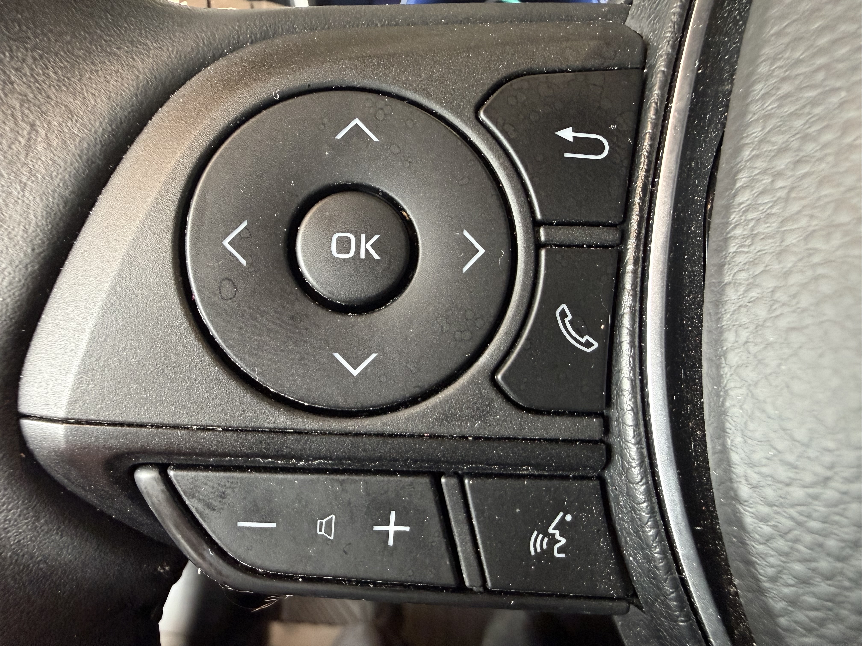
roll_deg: +0.9
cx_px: 431
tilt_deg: -28.6
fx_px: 598
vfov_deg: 56.8
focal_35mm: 24
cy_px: 323
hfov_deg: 71.6
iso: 400
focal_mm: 2.22
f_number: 2.2
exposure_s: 1/50
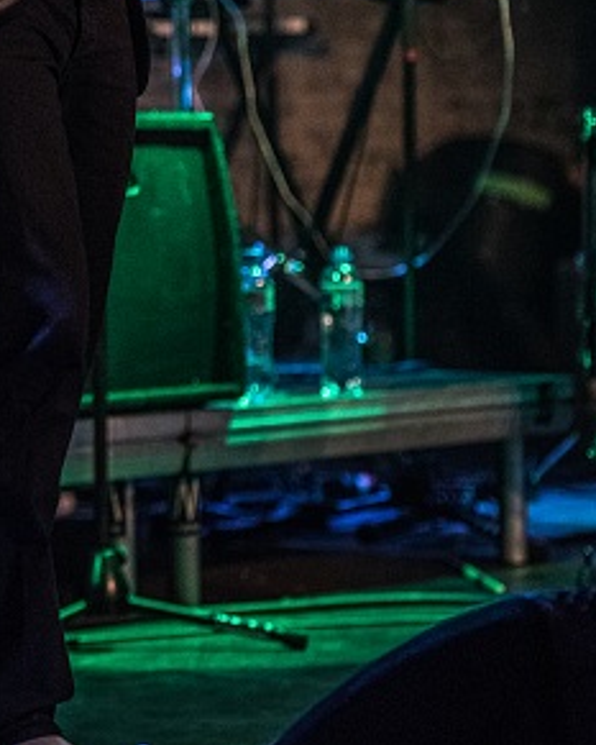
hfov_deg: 7.2
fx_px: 4716
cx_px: 35
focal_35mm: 214
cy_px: -97
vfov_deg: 8.9
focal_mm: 92
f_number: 2.8
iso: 3200
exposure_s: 1/80
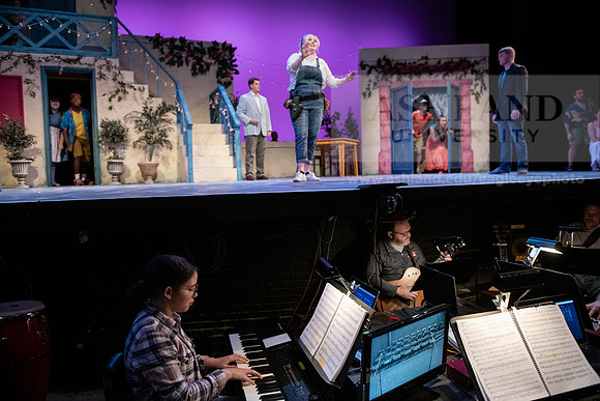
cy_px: 200
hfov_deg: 73.7
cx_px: 300
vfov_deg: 53.2
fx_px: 400
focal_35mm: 24
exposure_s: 1/320
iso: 4000
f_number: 2.8
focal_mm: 24
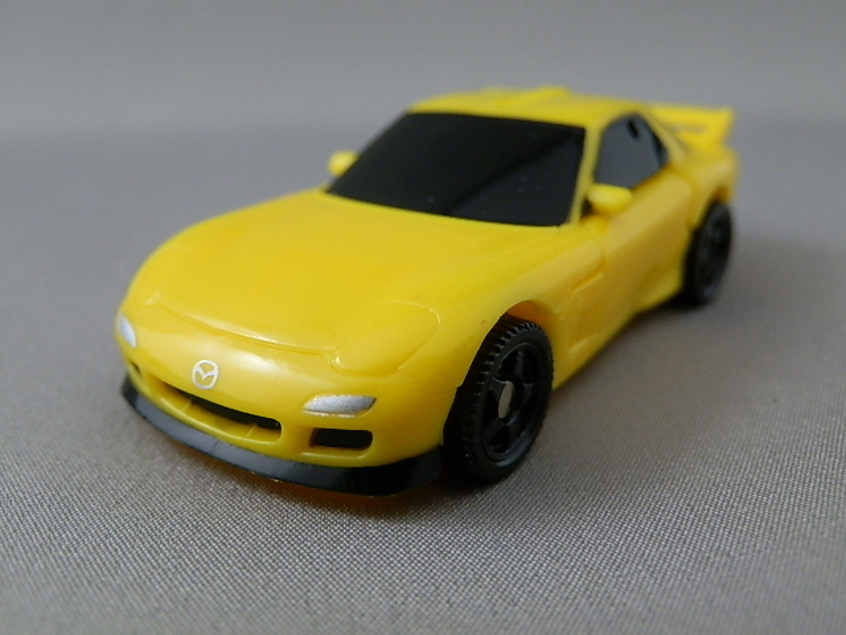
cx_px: 423
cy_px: 318
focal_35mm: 34
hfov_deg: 54.0
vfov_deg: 41.8
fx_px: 831
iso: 200
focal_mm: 6.17
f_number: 3.5
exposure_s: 1/10
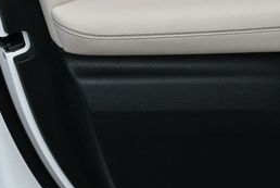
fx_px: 1005
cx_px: 304
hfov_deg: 15.5
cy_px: -20
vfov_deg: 10.5
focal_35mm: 129
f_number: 8
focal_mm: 26
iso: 125
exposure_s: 1/250
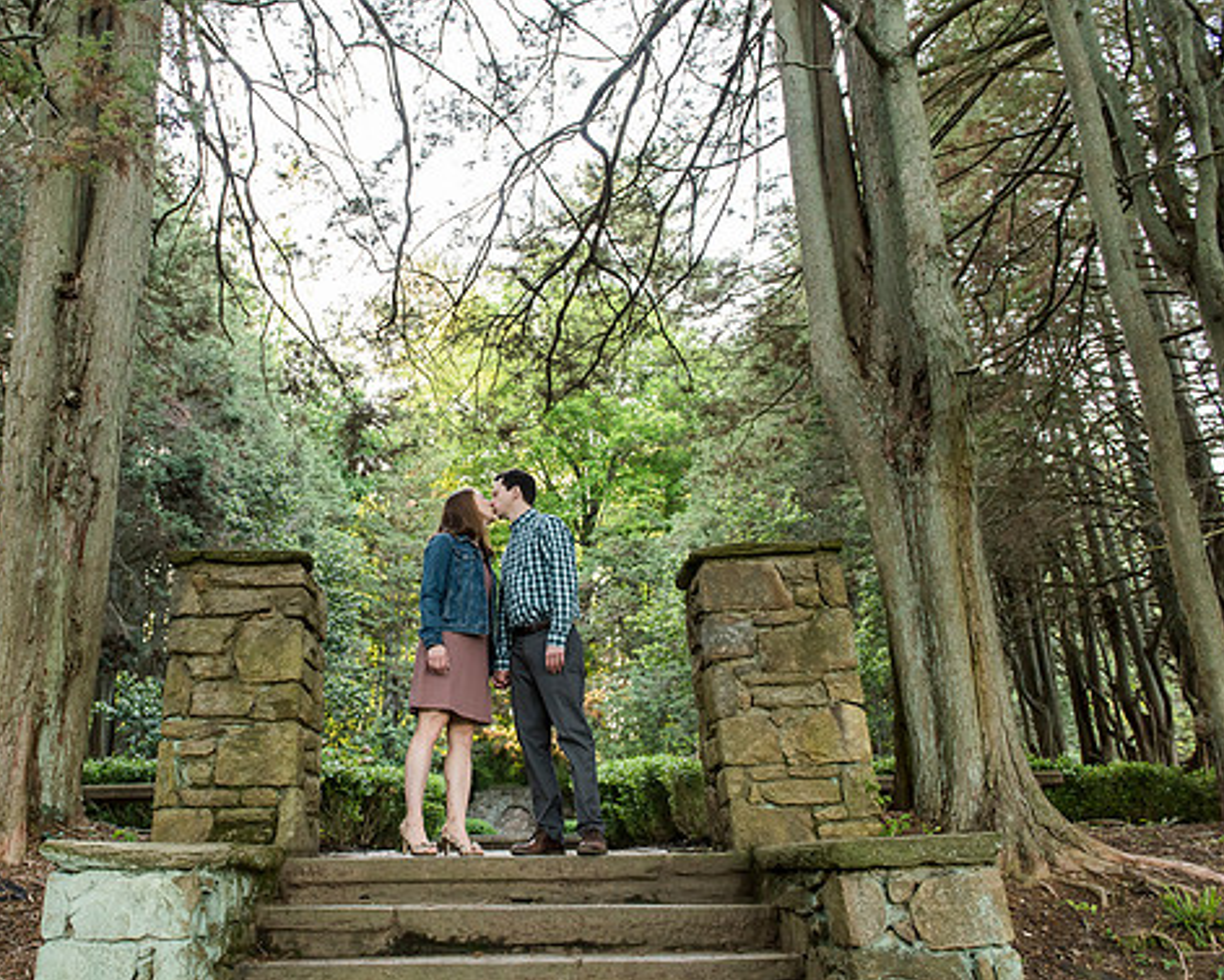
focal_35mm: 29
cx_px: 458
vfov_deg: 50.0
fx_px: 1051
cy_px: 508
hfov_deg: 59.6
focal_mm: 24
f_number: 4
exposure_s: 1/100
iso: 1000
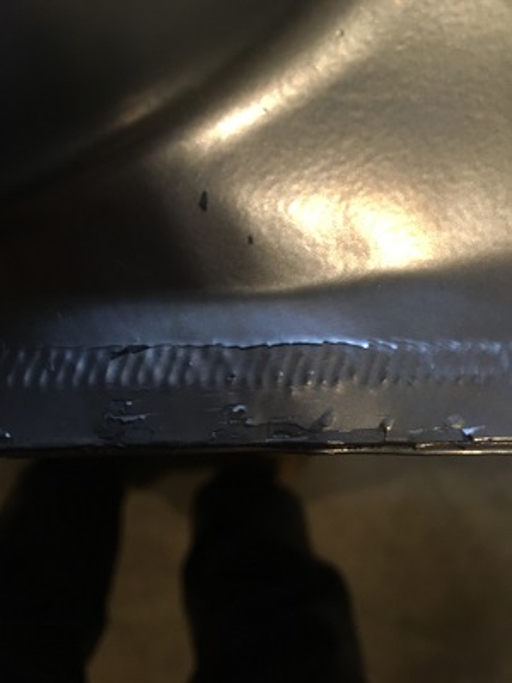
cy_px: 342
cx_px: 256
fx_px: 572
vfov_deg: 61.7
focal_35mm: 29
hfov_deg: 48.2
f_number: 2.2
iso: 200
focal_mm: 4.15
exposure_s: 1/15
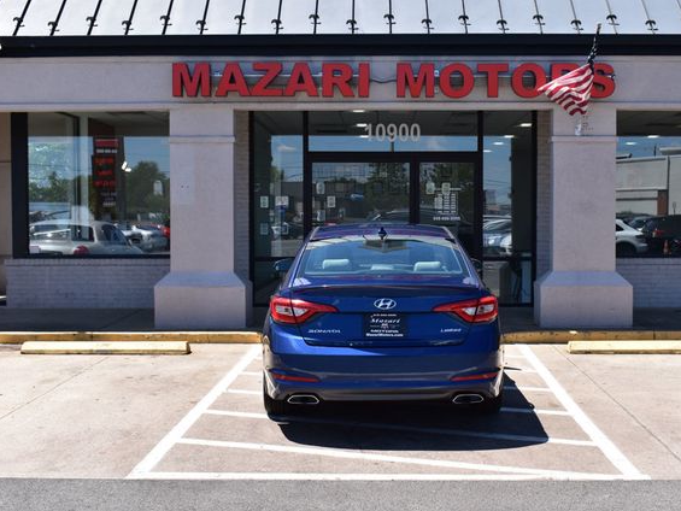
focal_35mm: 49
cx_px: 382
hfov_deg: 38.8
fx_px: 964
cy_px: 256
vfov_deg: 29.7
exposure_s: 1/400
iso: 400
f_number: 11
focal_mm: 30
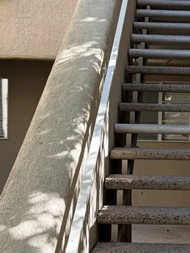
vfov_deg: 25.4
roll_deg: -0.9
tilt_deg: -1.2
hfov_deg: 18.6
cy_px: 120
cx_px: 193
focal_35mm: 77
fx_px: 564
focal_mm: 5.96
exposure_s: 1/331
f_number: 1.6
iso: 50
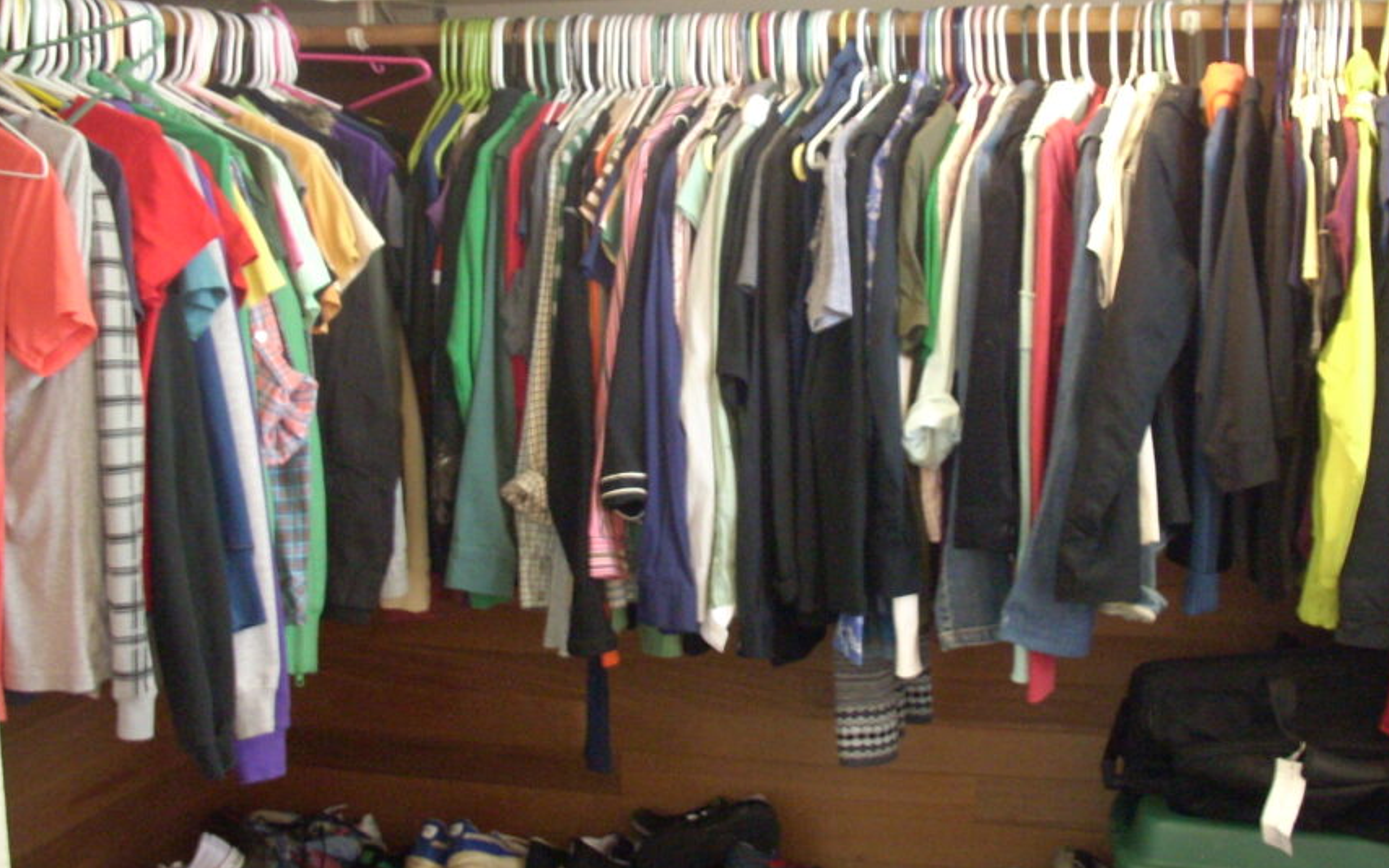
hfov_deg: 42.6
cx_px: 760
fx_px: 1779
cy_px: 312
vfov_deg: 27.3
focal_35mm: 47
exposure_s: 1/4
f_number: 2.8
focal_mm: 6.2
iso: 366
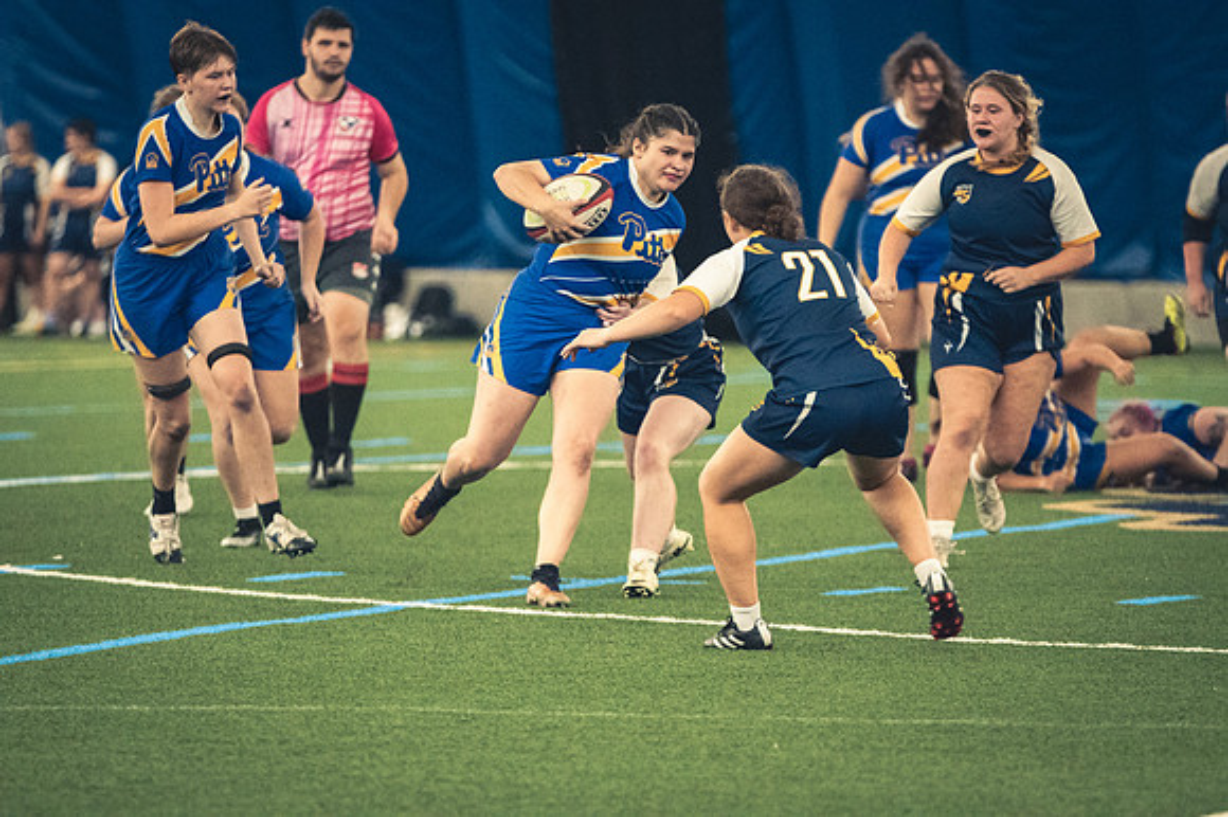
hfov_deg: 6.9
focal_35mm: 300
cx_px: 614
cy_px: 408
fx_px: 10227
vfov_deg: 4.6
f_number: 2.8
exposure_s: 1/500
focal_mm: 200
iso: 12800
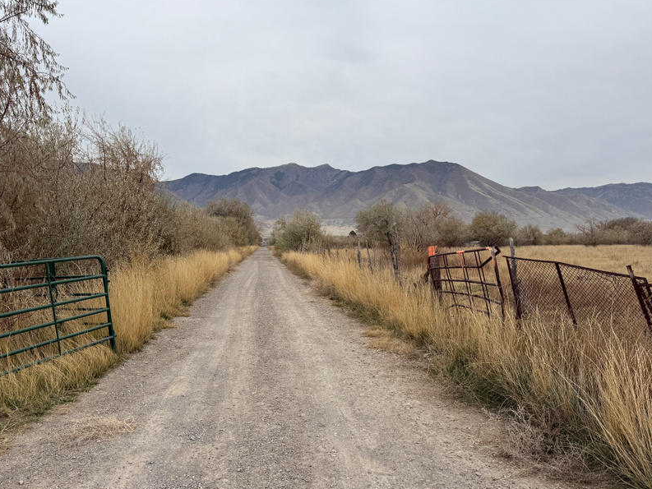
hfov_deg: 58.1
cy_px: 290
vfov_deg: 45.2
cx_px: 280
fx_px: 584
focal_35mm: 31
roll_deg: +0.2
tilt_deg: -4.5
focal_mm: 6.76
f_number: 1.78
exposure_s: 1/3425
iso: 80
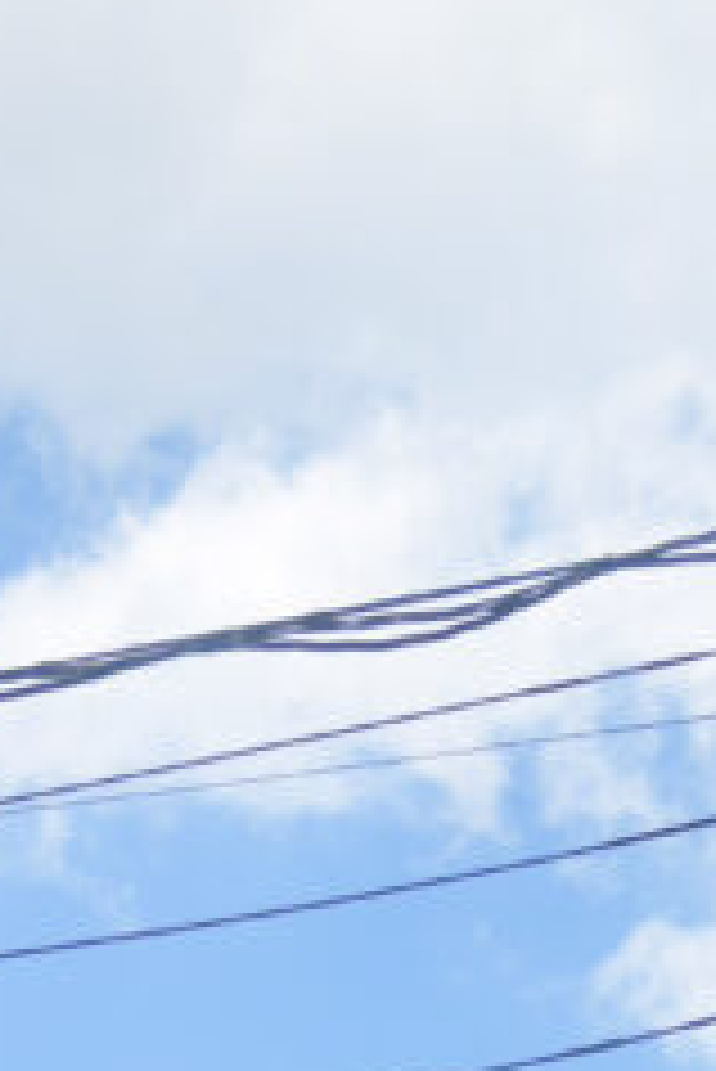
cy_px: 1922
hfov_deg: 8.6
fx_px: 4713
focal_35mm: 158
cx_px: -79
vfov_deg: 12.0
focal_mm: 24.5
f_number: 4.2
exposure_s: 1/800
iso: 100
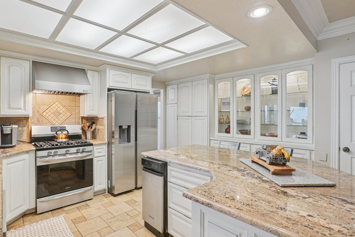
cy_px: 117
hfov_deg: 86.9
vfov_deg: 64.6
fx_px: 187
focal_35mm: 19
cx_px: 171
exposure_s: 1/25
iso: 400
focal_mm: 18
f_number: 8
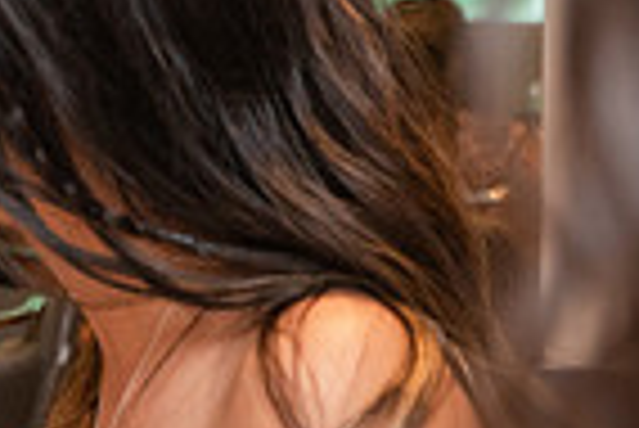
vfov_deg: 5.6
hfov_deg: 8.1
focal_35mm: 247
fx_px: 4389
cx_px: -368
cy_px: 366
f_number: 4
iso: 2000
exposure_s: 1/160
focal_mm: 55
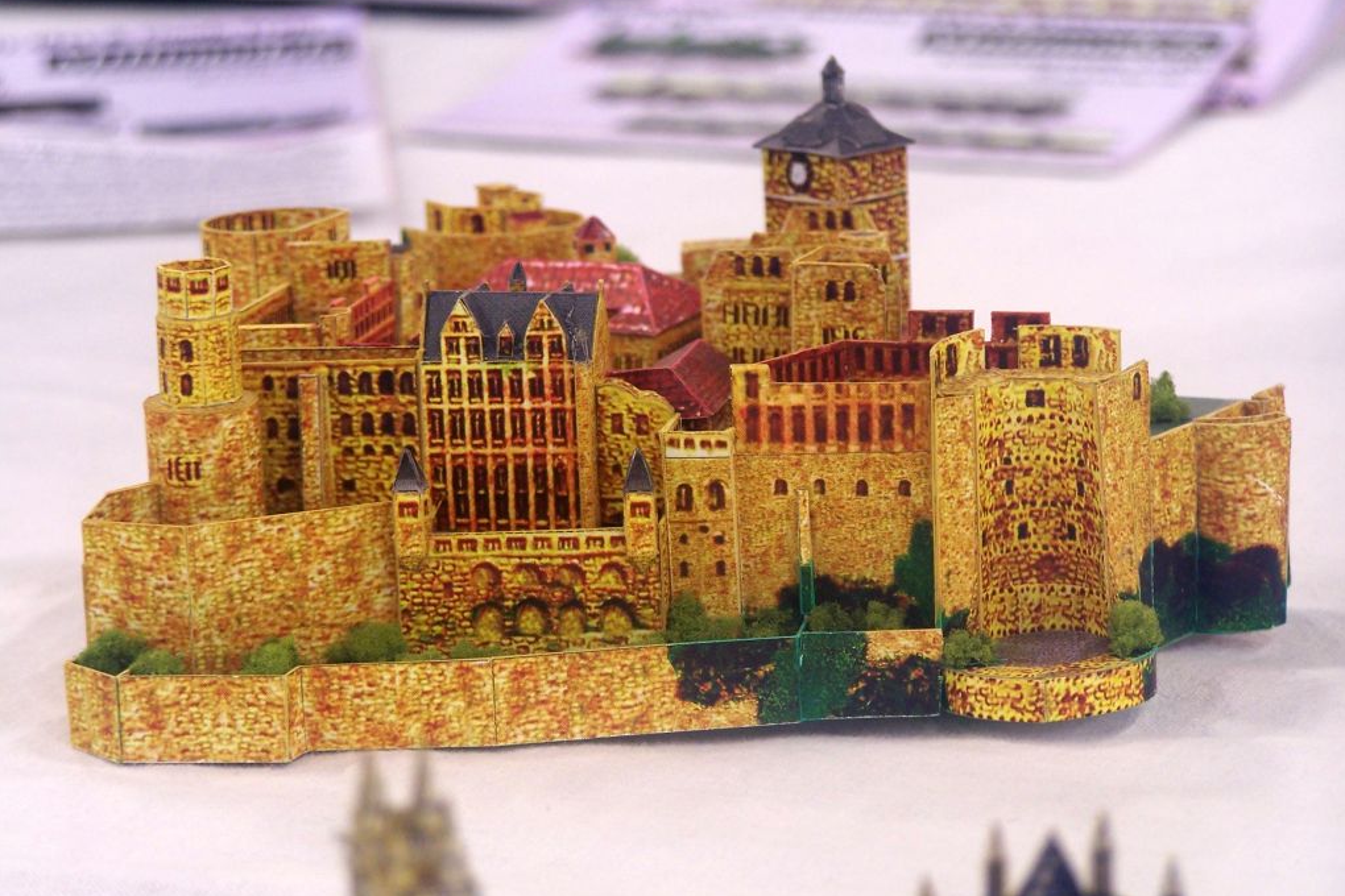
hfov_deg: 12.4
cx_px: 674
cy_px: 469
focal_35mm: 166
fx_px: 6201
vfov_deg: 8.3
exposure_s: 1/4
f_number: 3.2
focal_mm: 26.4
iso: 80
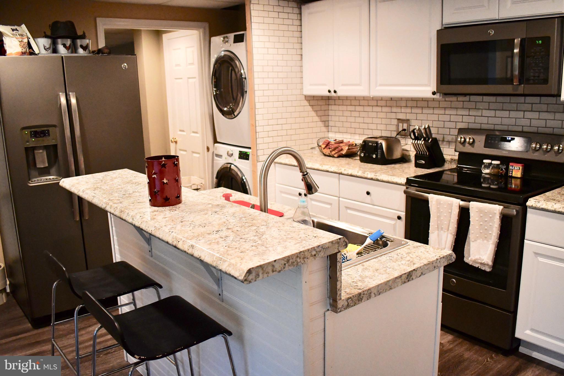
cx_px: 282
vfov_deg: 42.3
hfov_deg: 60.3
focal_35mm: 31
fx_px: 486
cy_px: 188
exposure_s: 1/125
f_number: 3.8
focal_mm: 21
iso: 2800
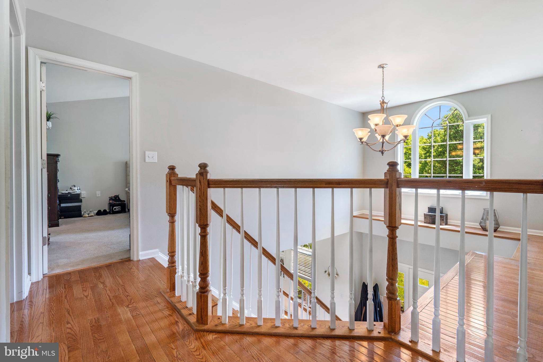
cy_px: 181
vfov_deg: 73.7
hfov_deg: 96.7
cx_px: 272
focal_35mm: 16
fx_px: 241
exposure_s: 1/4
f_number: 8
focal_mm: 16
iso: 640
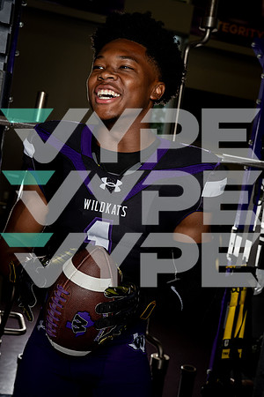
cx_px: 132
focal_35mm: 45
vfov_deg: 43.6
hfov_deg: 29.9
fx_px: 495
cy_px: 198
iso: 640
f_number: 5.6
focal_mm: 45
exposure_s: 1/250
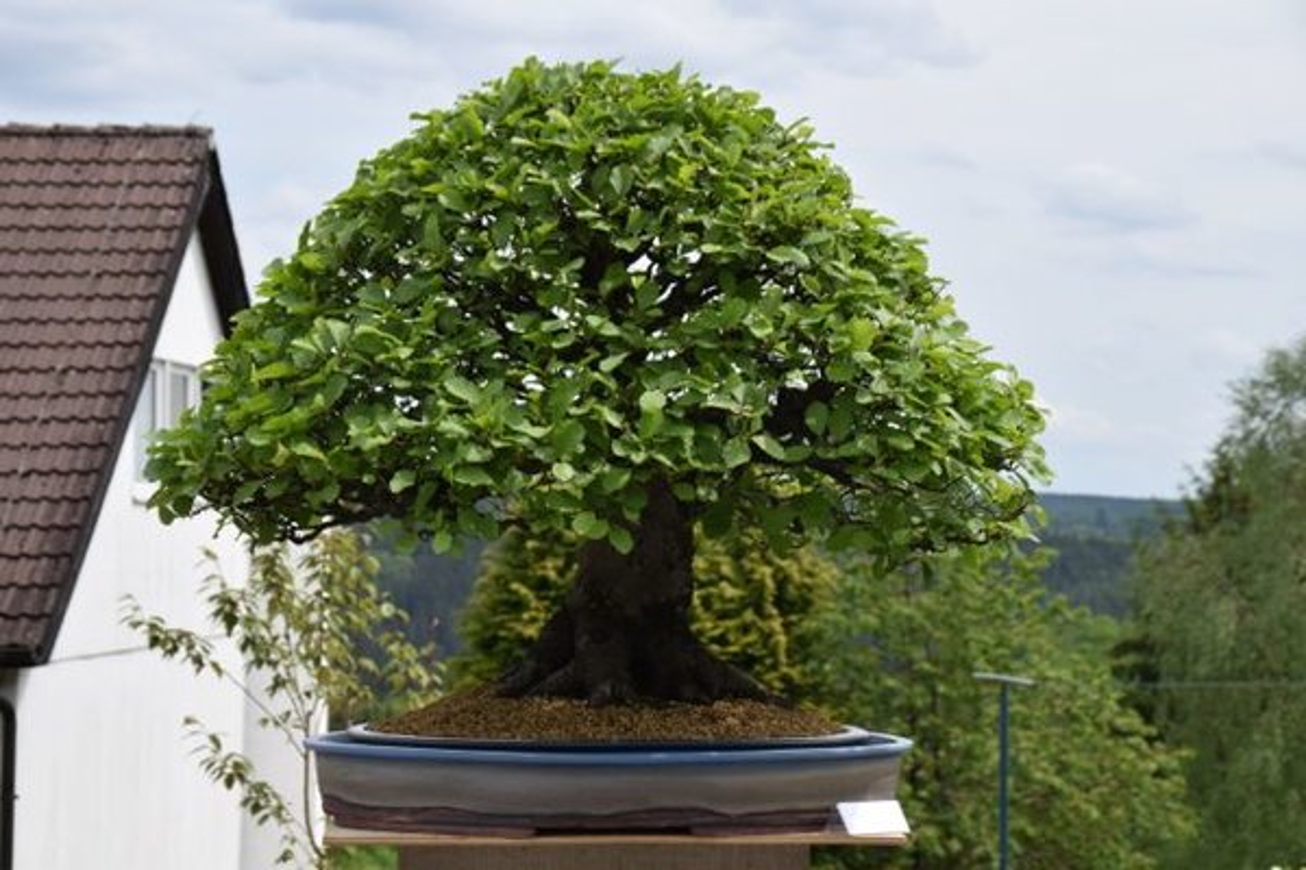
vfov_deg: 14.7
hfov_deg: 21.9
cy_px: 435
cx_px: 653
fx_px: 3374
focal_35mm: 93
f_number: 9
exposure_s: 1/320
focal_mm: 62
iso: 200
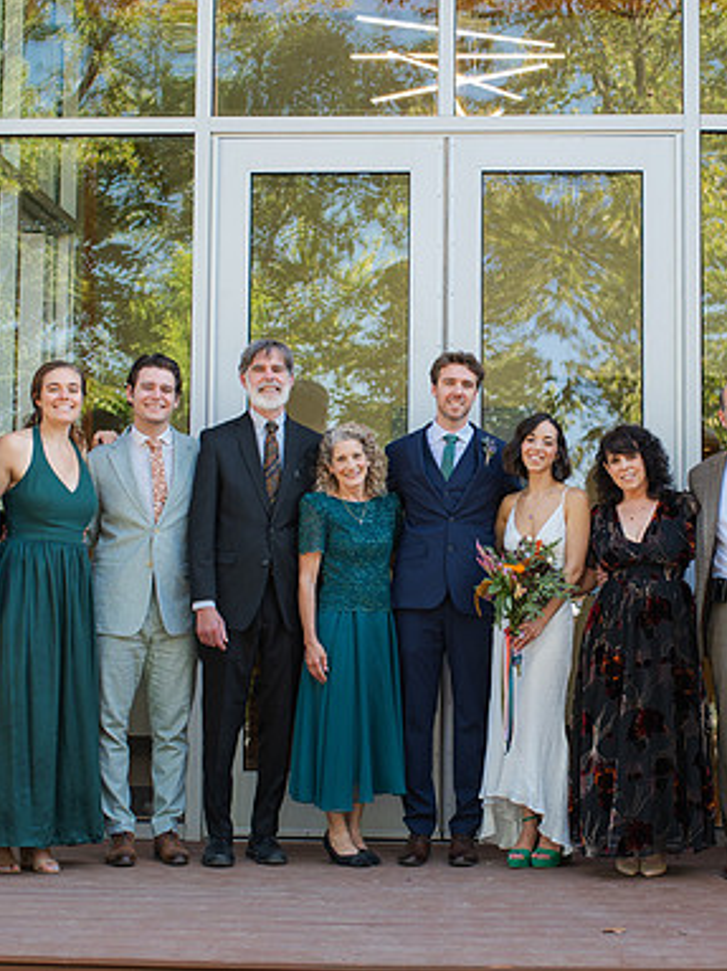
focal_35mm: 62
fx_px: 1737
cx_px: 468
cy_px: 515
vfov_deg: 31.2
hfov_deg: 23.6
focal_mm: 35
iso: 360
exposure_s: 1/400
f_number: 3.2
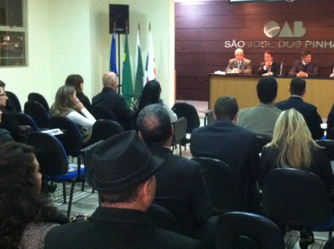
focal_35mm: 53
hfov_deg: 36.0
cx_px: 207
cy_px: 97
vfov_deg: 27.4
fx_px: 511
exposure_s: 1/17
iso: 1000
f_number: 2.8
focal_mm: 3.85
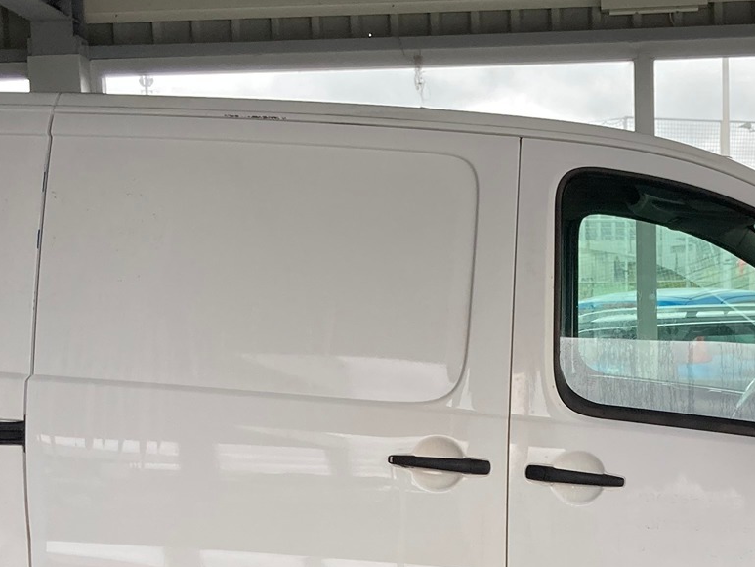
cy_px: 559
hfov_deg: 26.5
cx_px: 509
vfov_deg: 19.6
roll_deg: +1.1
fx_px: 1592
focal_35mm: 73
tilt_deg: -6.6
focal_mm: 3.99
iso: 64
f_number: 1.8
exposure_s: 1/121
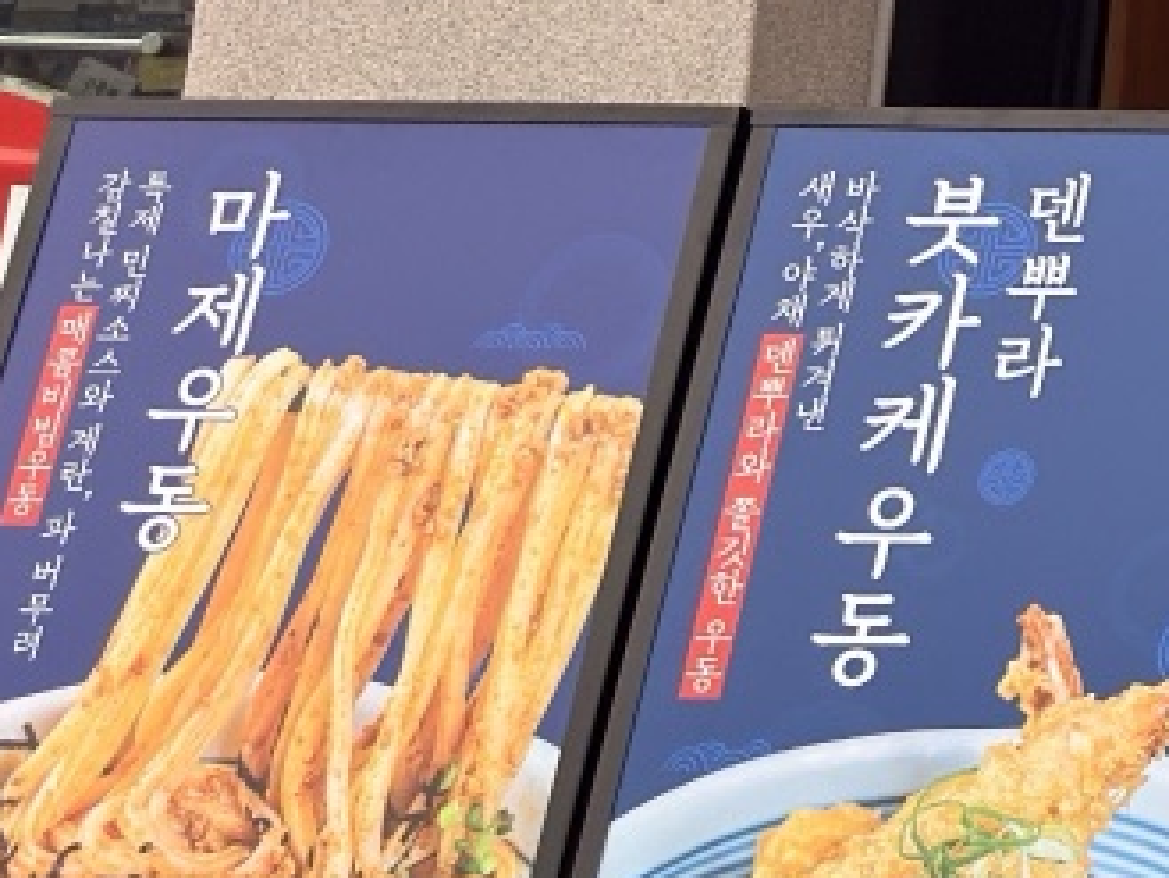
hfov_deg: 10.3
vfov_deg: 9.5
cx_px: 3340
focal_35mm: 146
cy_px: -846
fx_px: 4932
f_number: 1.78
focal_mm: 6.76
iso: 80
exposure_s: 1/526
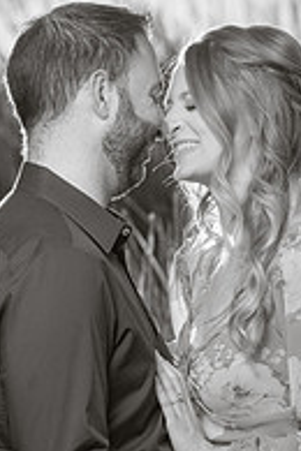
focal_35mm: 284
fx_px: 3562
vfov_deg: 7.2
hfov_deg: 4.8
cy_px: 423
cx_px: 171
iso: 50
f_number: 5
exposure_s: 1/250
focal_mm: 123
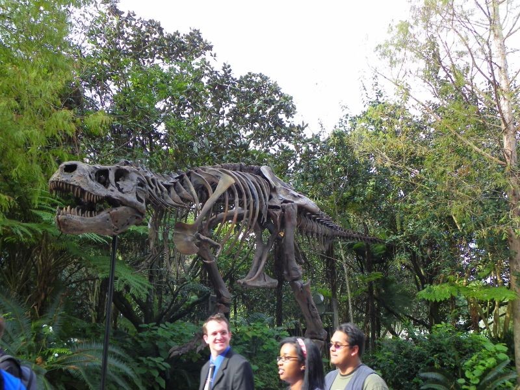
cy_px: 195
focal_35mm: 43
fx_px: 646
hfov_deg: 43.9
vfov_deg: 33.6
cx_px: 260
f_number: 3.2
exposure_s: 1/100
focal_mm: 7.6
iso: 64
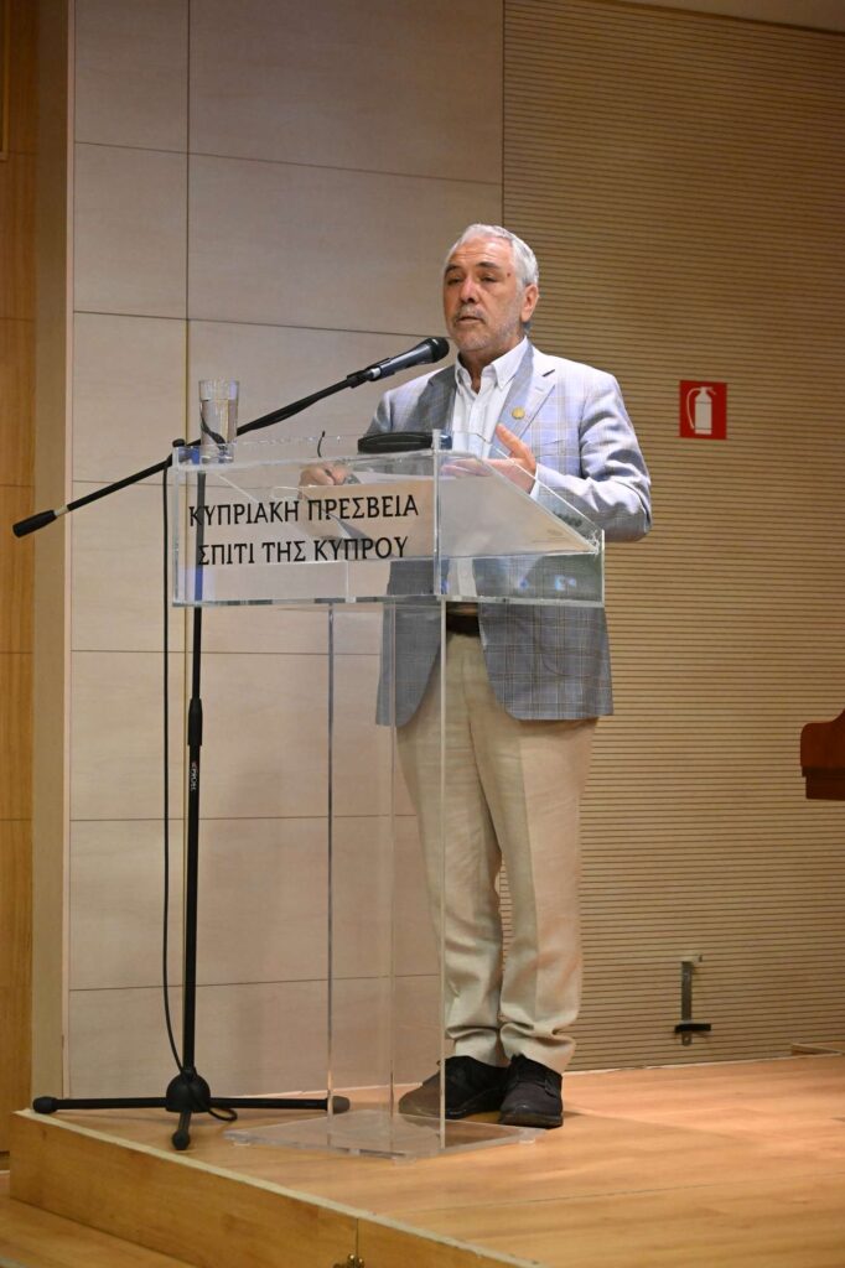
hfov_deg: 16.4
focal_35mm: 83
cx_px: 422
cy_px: 634
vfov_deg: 24.5
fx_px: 2924
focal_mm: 83
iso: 8000
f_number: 6.3
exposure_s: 1/160
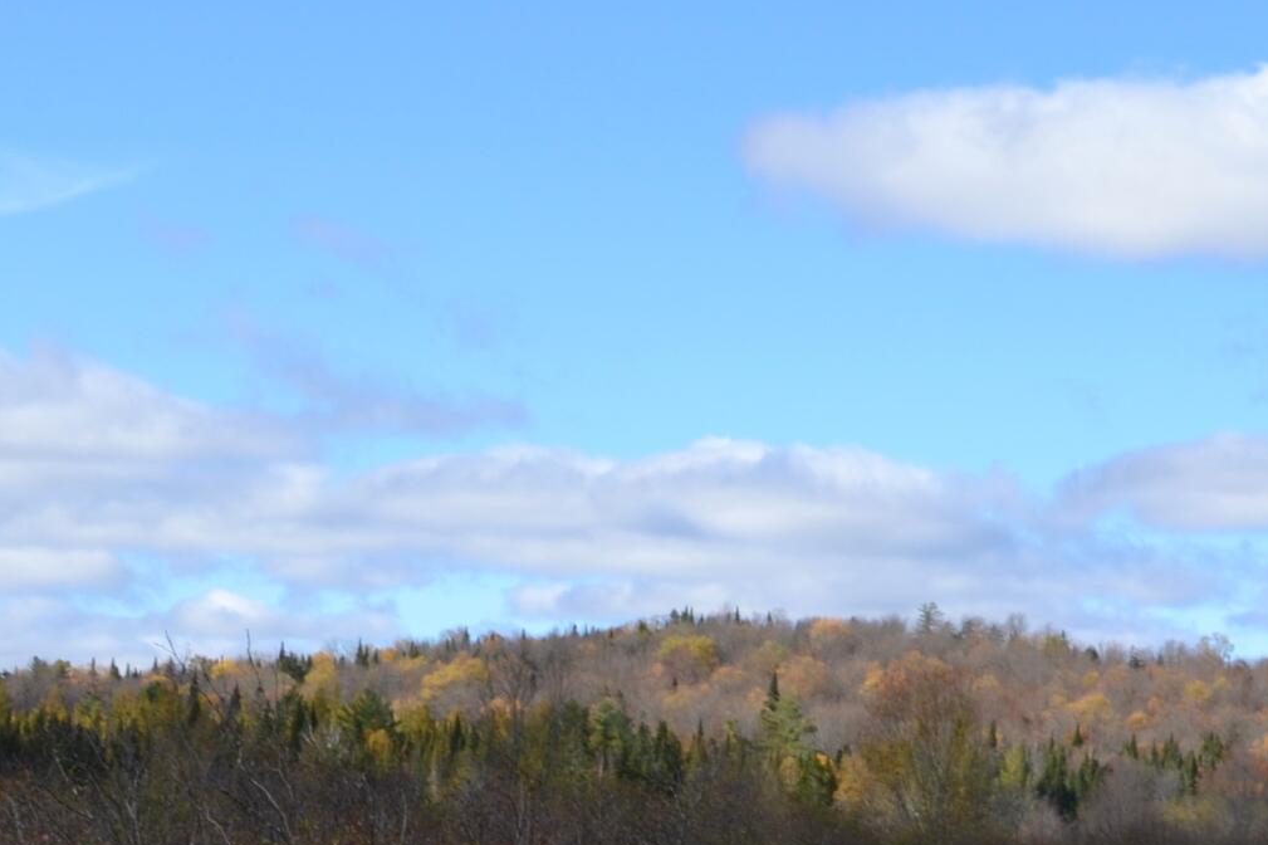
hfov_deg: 17.6
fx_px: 4084
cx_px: 817
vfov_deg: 11.6
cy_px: 992
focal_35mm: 116
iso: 100
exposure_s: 1/200
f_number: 7.1
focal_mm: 26
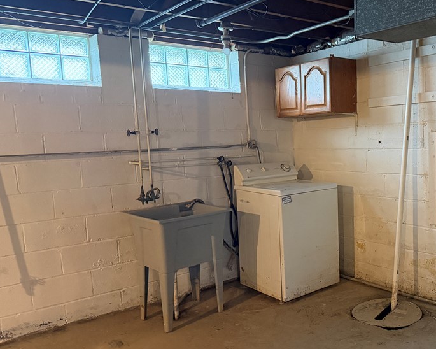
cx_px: 316
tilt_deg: -7.8
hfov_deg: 49.9
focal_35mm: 35
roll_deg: +1.8
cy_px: 188
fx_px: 452
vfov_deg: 42.2
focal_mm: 6.76
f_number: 1.78
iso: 800
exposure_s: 1/60
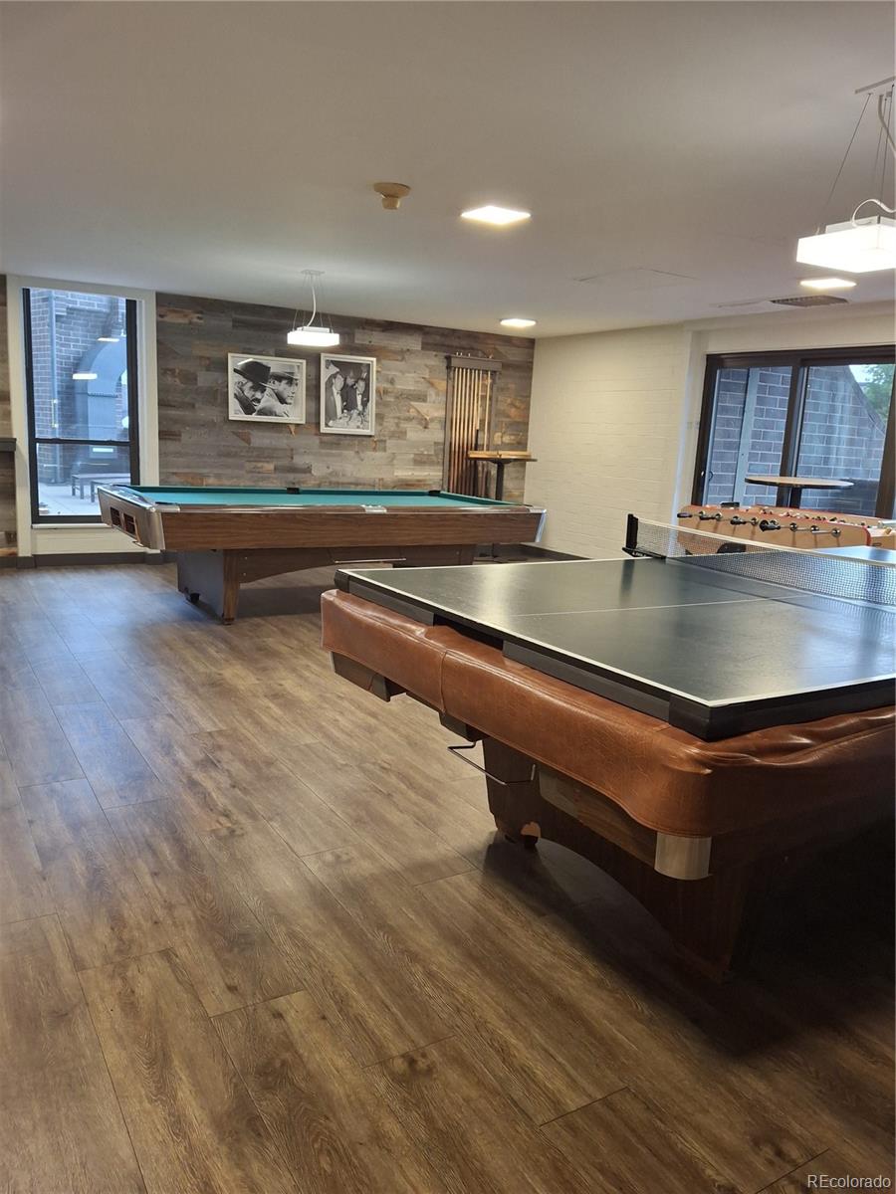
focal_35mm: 25
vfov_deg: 69.4
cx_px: 448
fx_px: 863
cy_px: 597
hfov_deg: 54.9
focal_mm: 4.69
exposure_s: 1/60
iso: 250
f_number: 1.8
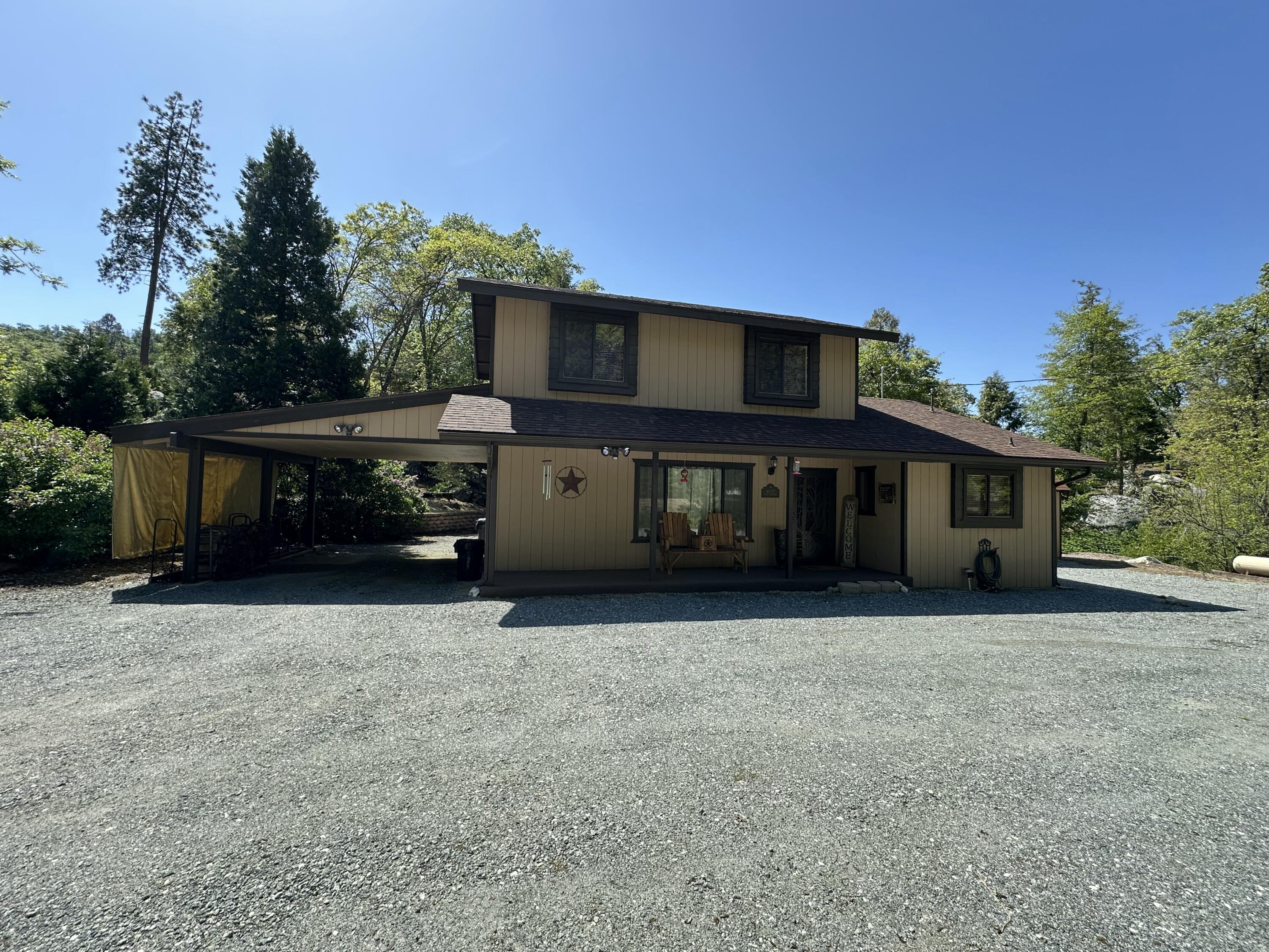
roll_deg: -1.0
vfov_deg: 85.7
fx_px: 513
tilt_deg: +2.1
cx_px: 634
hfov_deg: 102.1
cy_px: 476
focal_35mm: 14
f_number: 2.2
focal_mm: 2.22
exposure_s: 1/633
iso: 40
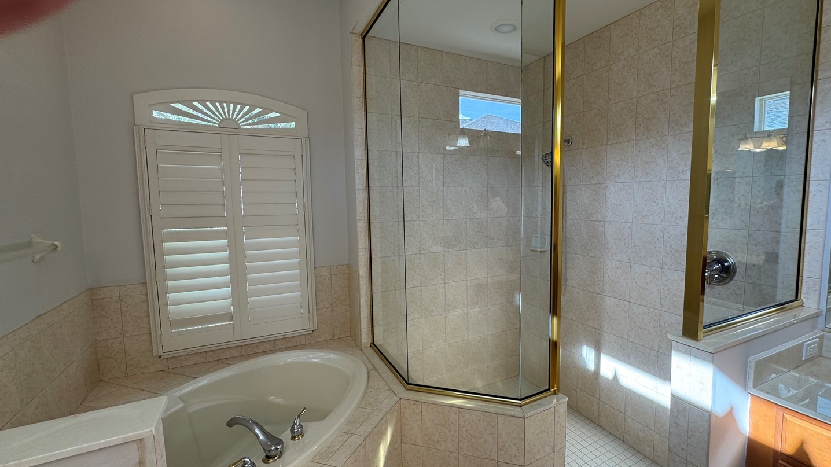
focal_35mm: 17
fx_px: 375
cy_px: 234
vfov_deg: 63.9
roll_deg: +0.9
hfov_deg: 95.7
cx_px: 454
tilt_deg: -5.9
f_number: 2.2
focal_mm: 2.22
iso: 50
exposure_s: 1/120
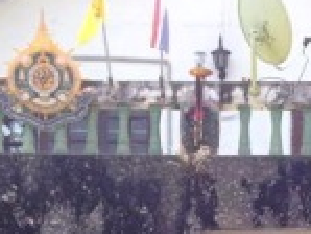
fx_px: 944
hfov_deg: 18.5
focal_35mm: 105
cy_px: 341
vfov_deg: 13.4
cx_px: 263
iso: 50
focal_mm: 4.28
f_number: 2.4
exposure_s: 1/587
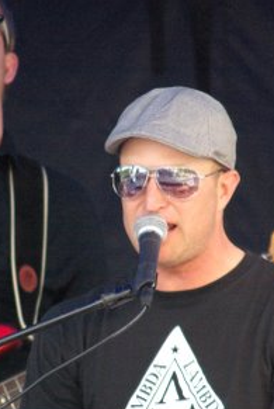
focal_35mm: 743
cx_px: 184
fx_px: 8452
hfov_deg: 1.9
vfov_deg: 2.8
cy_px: 268
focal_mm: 300
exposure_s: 1/125
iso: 1600
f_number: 5.8
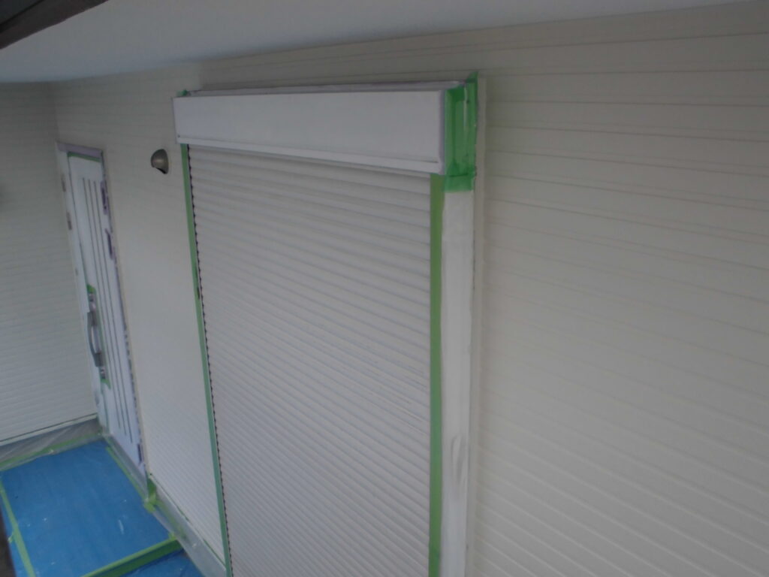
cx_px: 384
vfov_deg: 48.2
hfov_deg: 61.7
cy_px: 288
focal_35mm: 29
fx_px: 644
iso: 200
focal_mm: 5.3
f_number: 3.7
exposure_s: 1/60
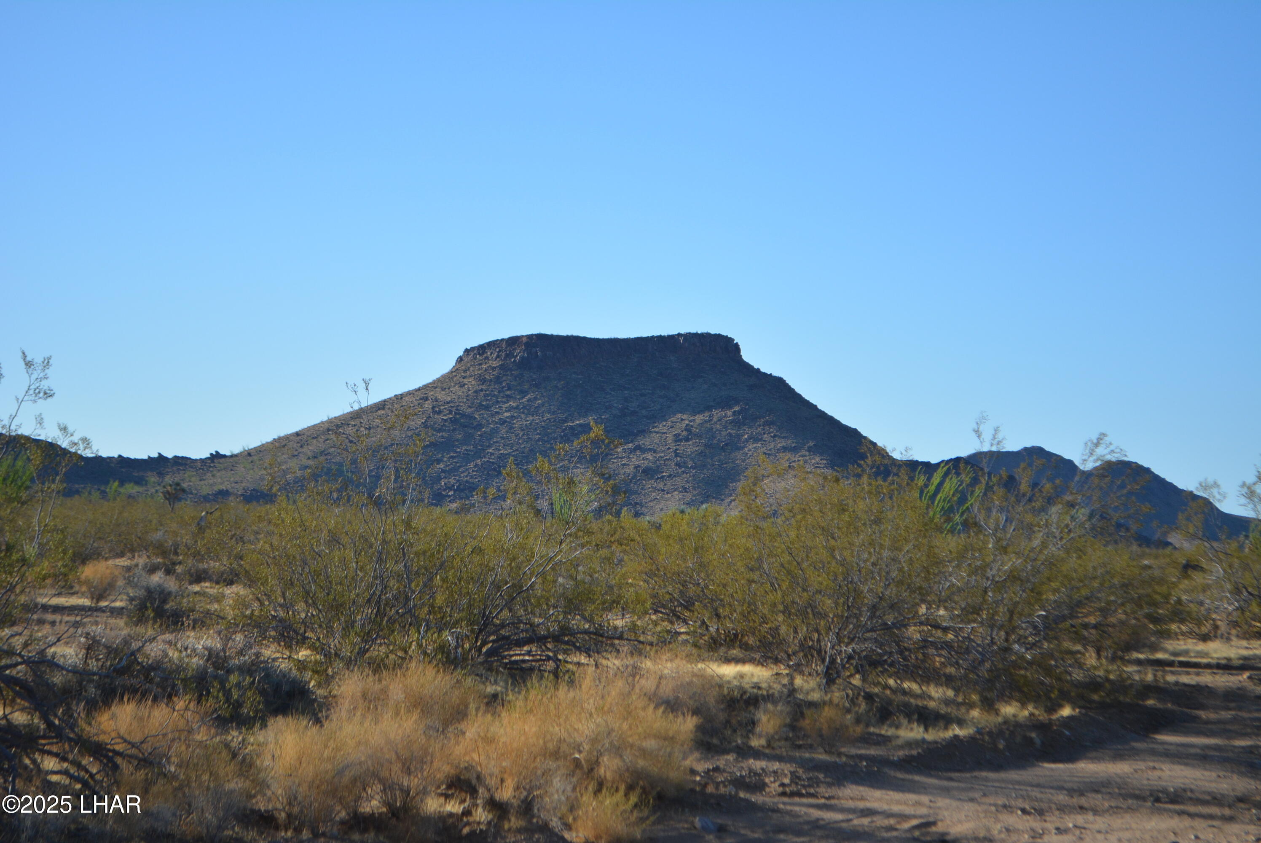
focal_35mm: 82
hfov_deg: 24.6
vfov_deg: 16.6
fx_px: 2892
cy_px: 422
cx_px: 630
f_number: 6.3
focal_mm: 55
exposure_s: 1/1600
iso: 400
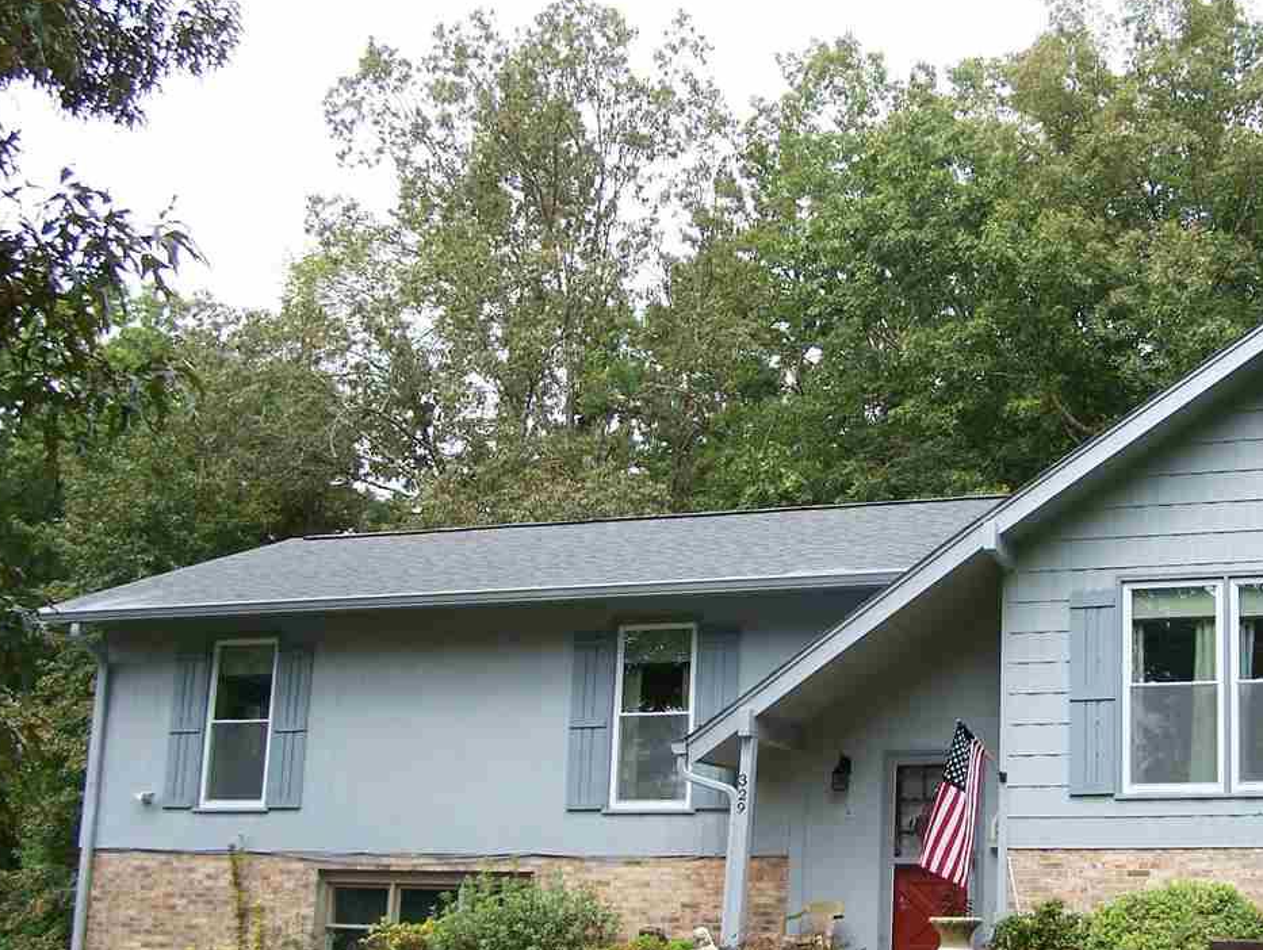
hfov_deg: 36.5
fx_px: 1899
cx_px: 821
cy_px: 522
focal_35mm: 52
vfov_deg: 28.1
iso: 80
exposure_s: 1/400
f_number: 2.8
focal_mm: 6.3
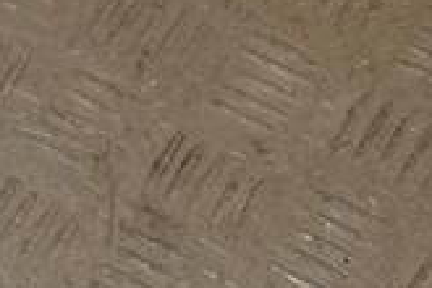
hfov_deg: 13.5
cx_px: -246
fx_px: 1704
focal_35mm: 142
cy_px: 466
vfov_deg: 9.3
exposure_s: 1/200
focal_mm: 26
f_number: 6.3
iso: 800
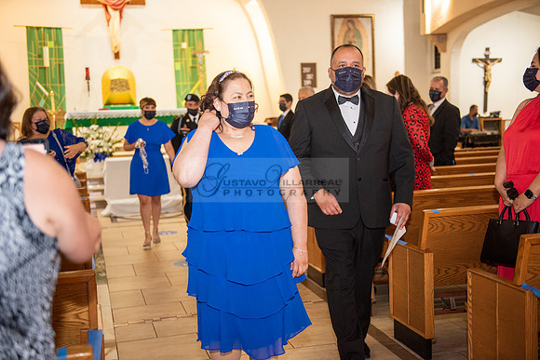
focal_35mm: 48
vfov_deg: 28.1
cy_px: 180
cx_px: 270
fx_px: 720
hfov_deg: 41.1
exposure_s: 1/160
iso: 1000
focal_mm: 48
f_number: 2.8
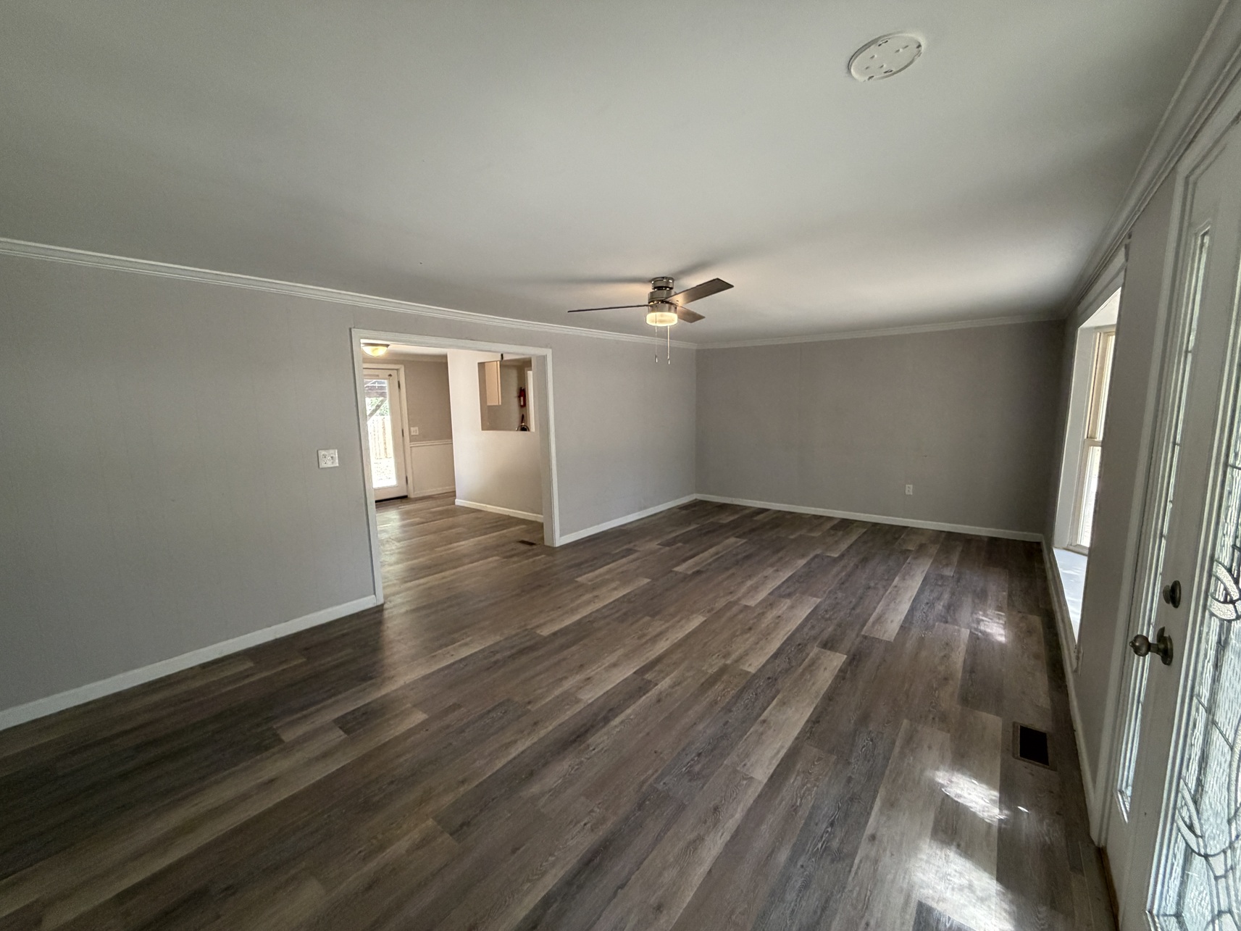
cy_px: 466
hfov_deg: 102.1
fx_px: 502
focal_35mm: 14
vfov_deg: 85.7
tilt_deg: -9.8
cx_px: 620
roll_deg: +2.9
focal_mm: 2.22
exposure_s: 1/85
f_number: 2.2
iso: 320
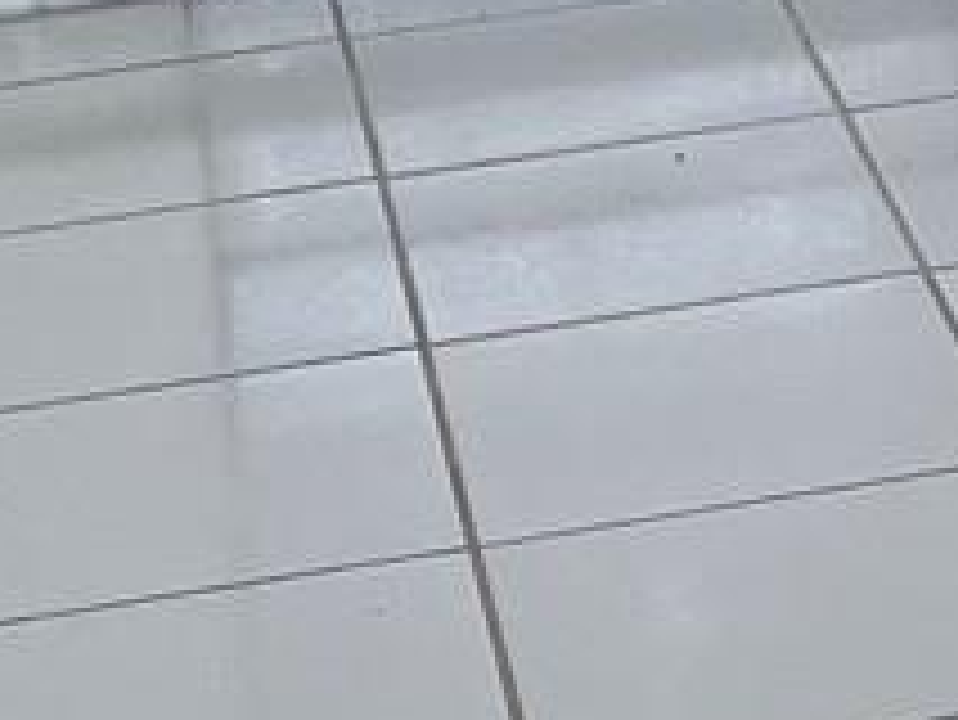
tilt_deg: -12.1
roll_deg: +3.0
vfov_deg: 7.3
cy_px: -711
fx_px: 5400
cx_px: 1421
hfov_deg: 9.8
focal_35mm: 195
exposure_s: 1/121
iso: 100
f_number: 1.6
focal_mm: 4.2
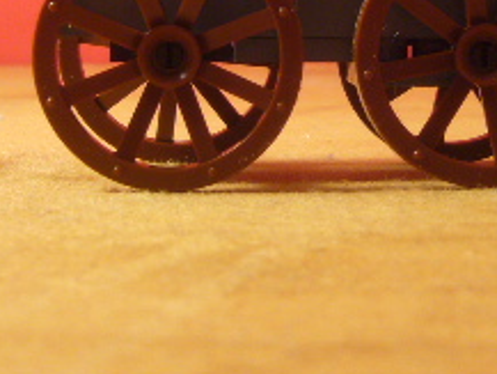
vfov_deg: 14.2
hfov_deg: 19.0
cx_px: 339
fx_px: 1480
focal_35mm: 103
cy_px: 2
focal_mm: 5.8
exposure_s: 1/15
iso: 100
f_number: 2.8
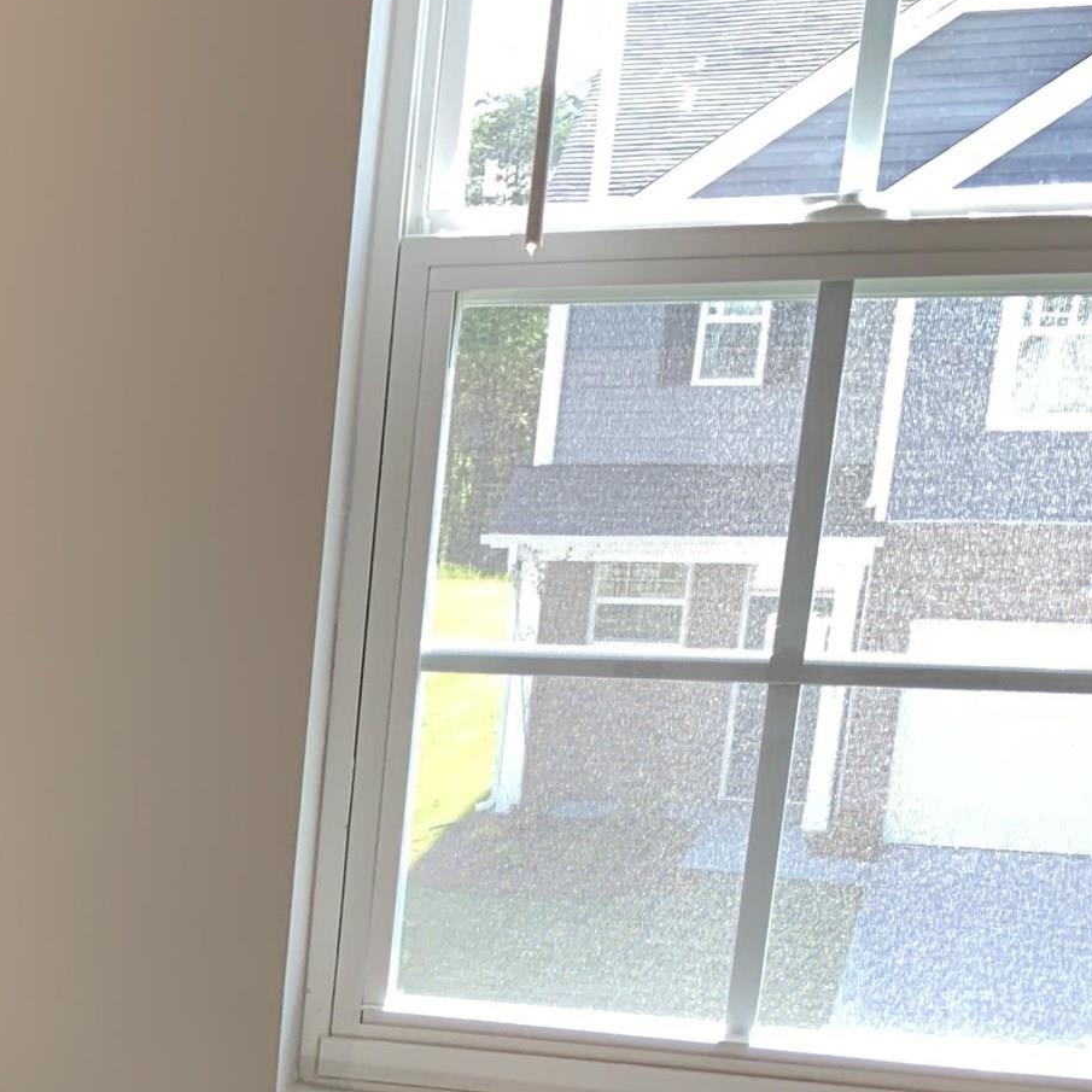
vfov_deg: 21.3
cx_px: -718
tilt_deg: -15.5
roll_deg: +2.1
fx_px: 2784
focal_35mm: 78
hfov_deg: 18.6
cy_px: 1140
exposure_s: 1/120
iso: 25
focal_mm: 4.25
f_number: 1.8
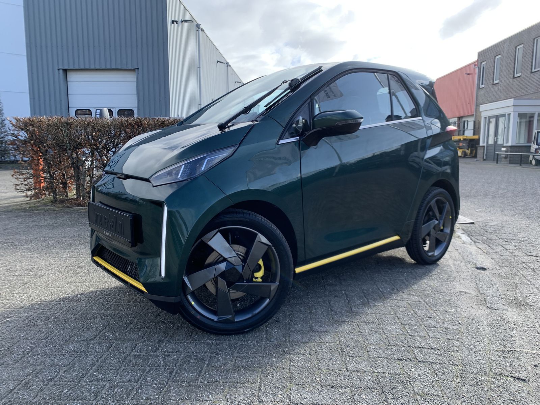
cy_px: 202
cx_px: 270
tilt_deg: -7.0
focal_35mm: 26
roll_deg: -0.6
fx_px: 406
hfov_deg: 67.3
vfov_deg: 53.1
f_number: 1.8
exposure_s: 1/583
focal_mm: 4.25
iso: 25
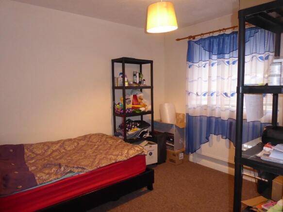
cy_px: 106
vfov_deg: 54.9
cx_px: 142
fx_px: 204
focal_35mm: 25
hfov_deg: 69.4
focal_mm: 4.3
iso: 640
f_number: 3.3
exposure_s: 1/60
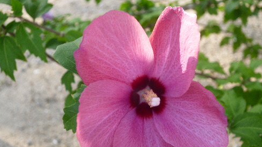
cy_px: 83
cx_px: 130
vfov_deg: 20.1
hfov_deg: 34.9
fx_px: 417
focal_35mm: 60
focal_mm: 9.6
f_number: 3.6
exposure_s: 1/200
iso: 200
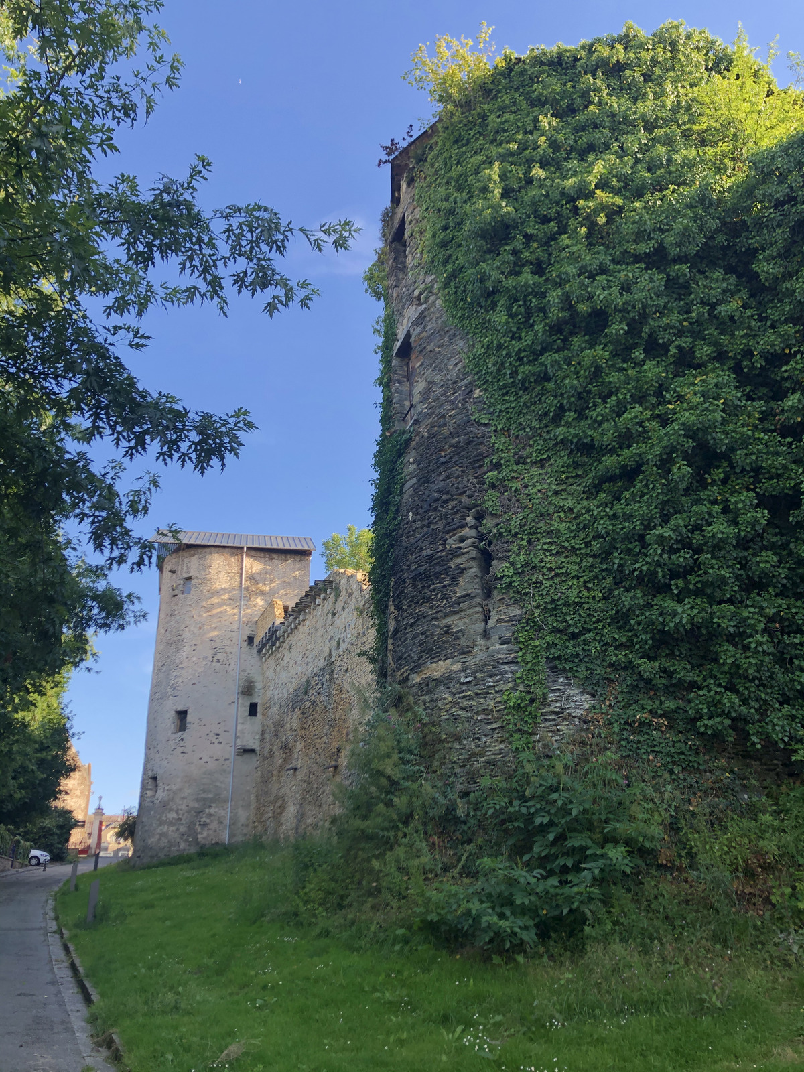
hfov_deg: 49.7
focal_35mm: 28
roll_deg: +0.9
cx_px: 402
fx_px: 867
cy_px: 536
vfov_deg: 63.4
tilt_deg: +24.7
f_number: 1.8
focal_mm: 4
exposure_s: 1/291
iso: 20
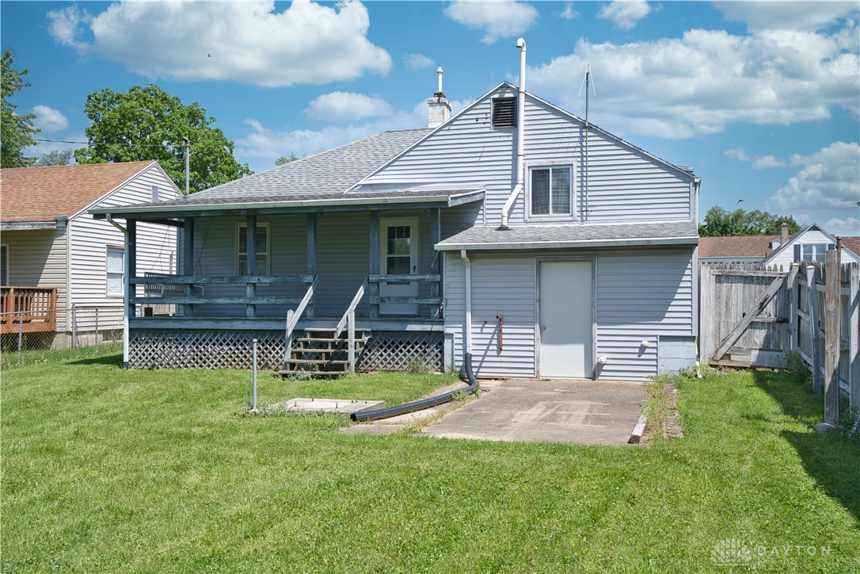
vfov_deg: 37.9
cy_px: 287
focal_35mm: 35
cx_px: 430
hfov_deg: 54.4
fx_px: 836
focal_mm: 35
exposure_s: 1/160
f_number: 10
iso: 125
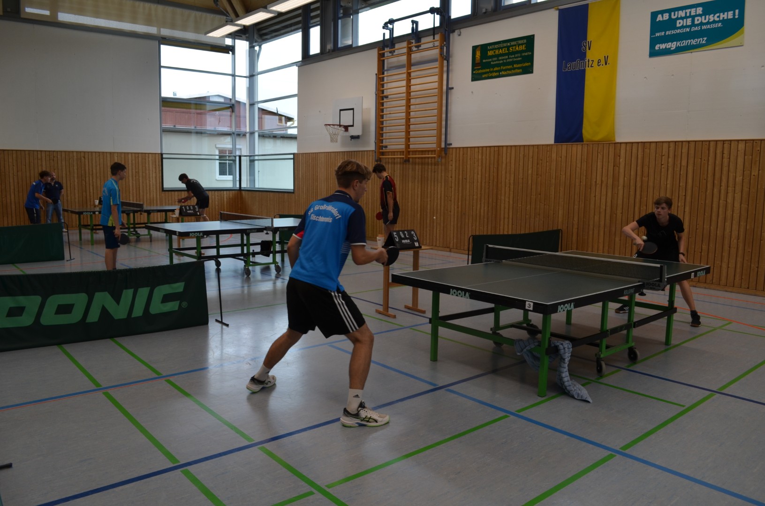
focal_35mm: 27
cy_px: 253
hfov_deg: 67.5
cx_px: 382
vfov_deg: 47.7
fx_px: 573
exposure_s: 1/125
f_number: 5.6
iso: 220
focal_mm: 18
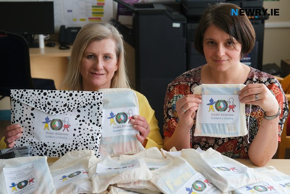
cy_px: 97
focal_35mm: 53
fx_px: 427
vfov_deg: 25.5
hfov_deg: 37.5
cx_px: 145
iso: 400
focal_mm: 35
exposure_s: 1/500
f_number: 3.2
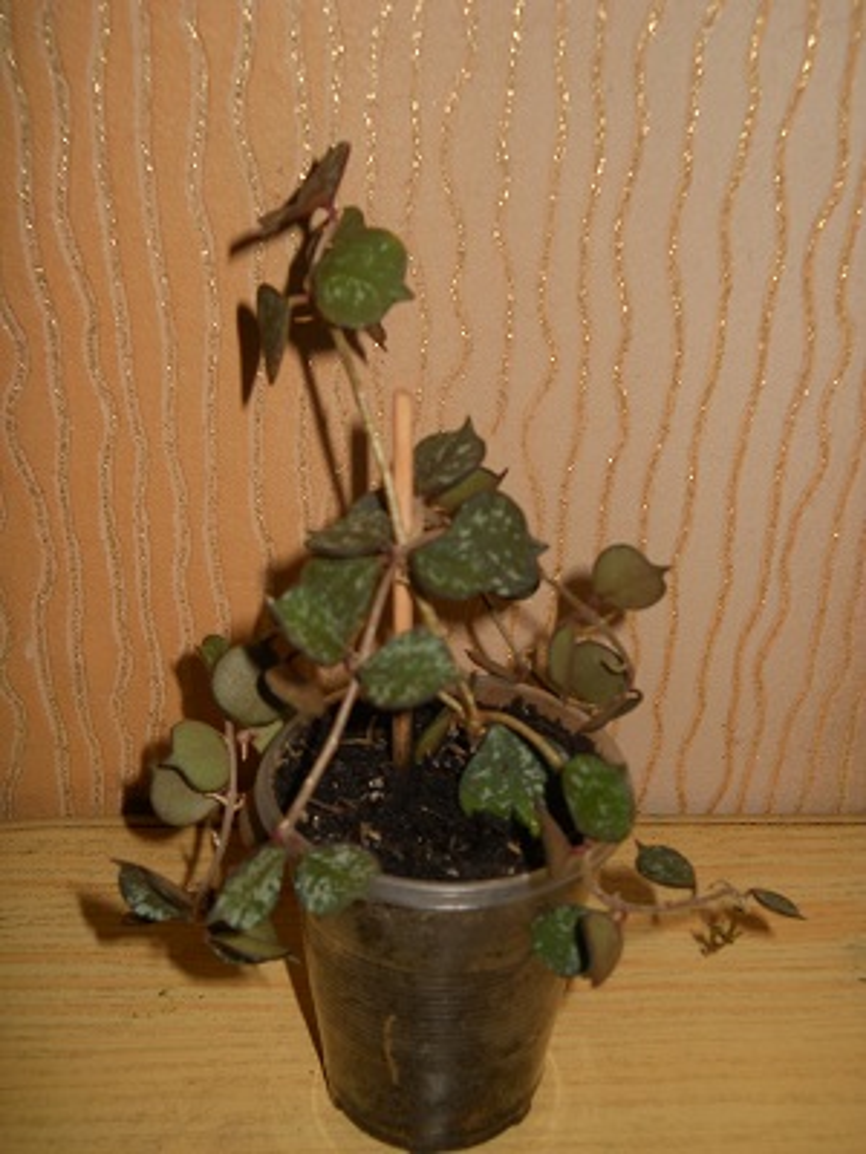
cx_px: 433
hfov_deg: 35.1
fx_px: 1368
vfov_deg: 45.8
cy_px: 577
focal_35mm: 41
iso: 80
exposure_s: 1/30
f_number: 5.5
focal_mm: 6.72
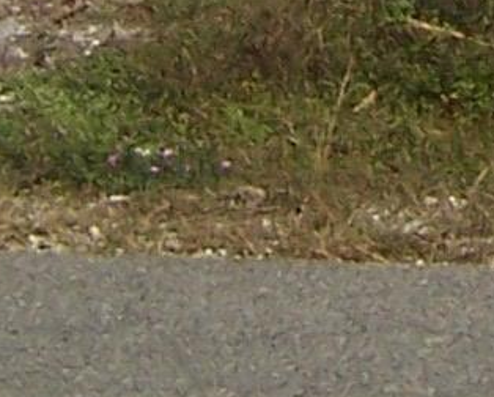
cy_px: -926
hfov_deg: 7.9
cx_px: 931
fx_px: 3455
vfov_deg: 5.9
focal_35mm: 236
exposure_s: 1/1000
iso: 80
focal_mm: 5.5
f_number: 5.6
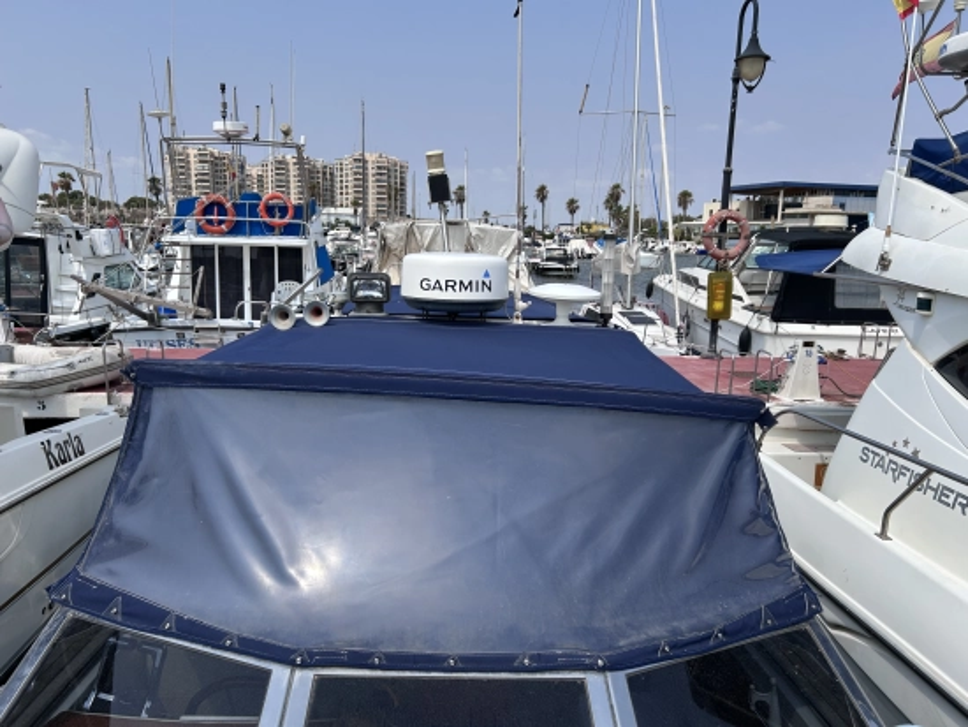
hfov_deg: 67.3
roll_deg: -0.9
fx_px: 727
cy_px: 364
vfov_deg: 53.1
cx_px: 484
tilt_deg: -10.0
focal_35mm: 26
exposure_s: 1/5319
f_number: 1.5
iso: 50
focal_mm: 5.7
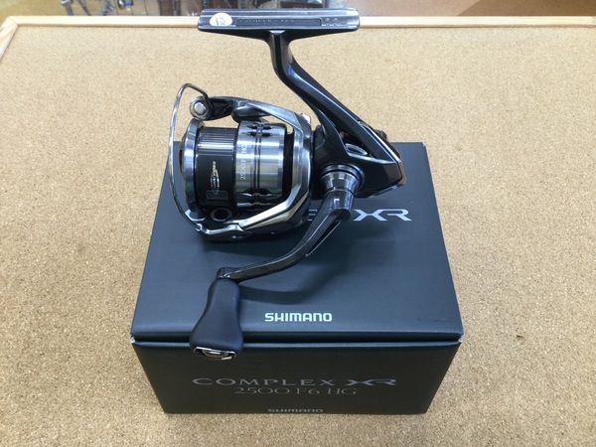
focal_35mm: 31
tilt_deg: -52.2
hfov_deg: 58.4
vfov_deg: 45.4
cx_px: 298
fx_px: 534
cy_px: 224
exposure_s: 1/30
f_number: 2.4
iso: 64
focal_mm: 3.3
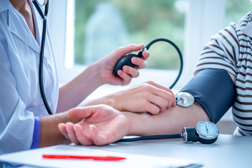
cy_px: 84
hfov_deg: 20.4
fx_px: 700
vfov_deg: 13.7
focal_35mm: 100
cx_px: 126
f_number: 2.8
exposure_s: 1/250
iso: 400
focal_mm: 100
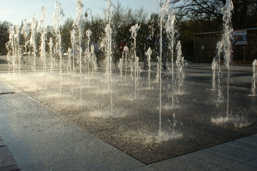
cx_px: 146
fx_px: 271
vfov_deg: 34.9
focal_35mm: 38
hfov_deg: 50.6
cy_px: 67
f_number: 10
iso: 100
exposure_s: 1/200
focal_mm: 20
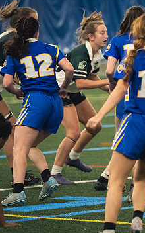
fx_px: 2548
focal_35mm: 403
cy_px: 107
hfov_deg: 3.3
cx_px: 183
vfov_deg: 5.2
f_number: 2.8
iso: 6400
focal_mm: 160
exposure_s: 1/500
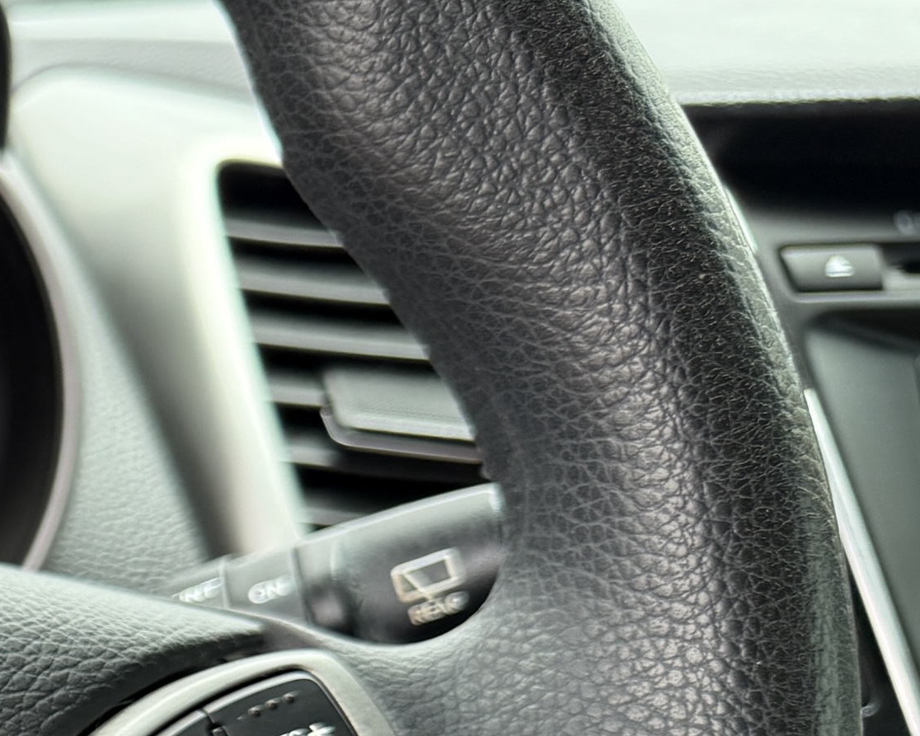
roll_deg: +1.0
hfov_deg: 18.1
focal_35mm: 86
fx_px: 2342
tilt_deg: -20.5
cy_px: 1000
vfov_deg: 16.7
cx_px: -690
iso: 100
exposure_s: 1/555
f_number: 1.78
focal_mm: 6.76
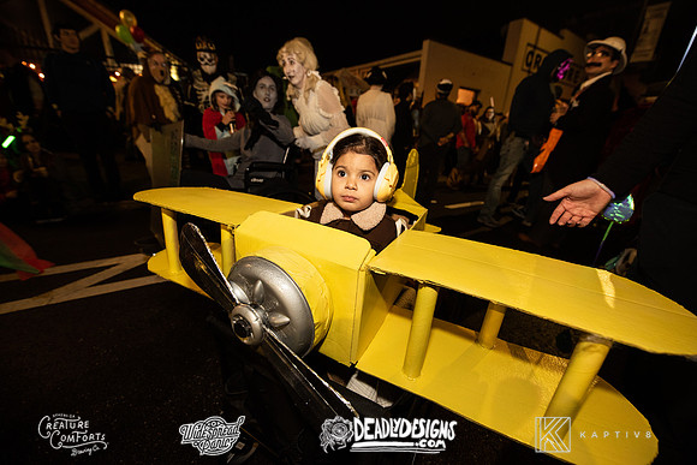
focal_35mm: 14
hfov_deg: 104.2
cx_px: 348
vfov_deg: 81.2
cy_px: 232
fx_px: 271
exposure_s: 1/80
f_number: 3.5
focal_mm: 14
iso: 2000
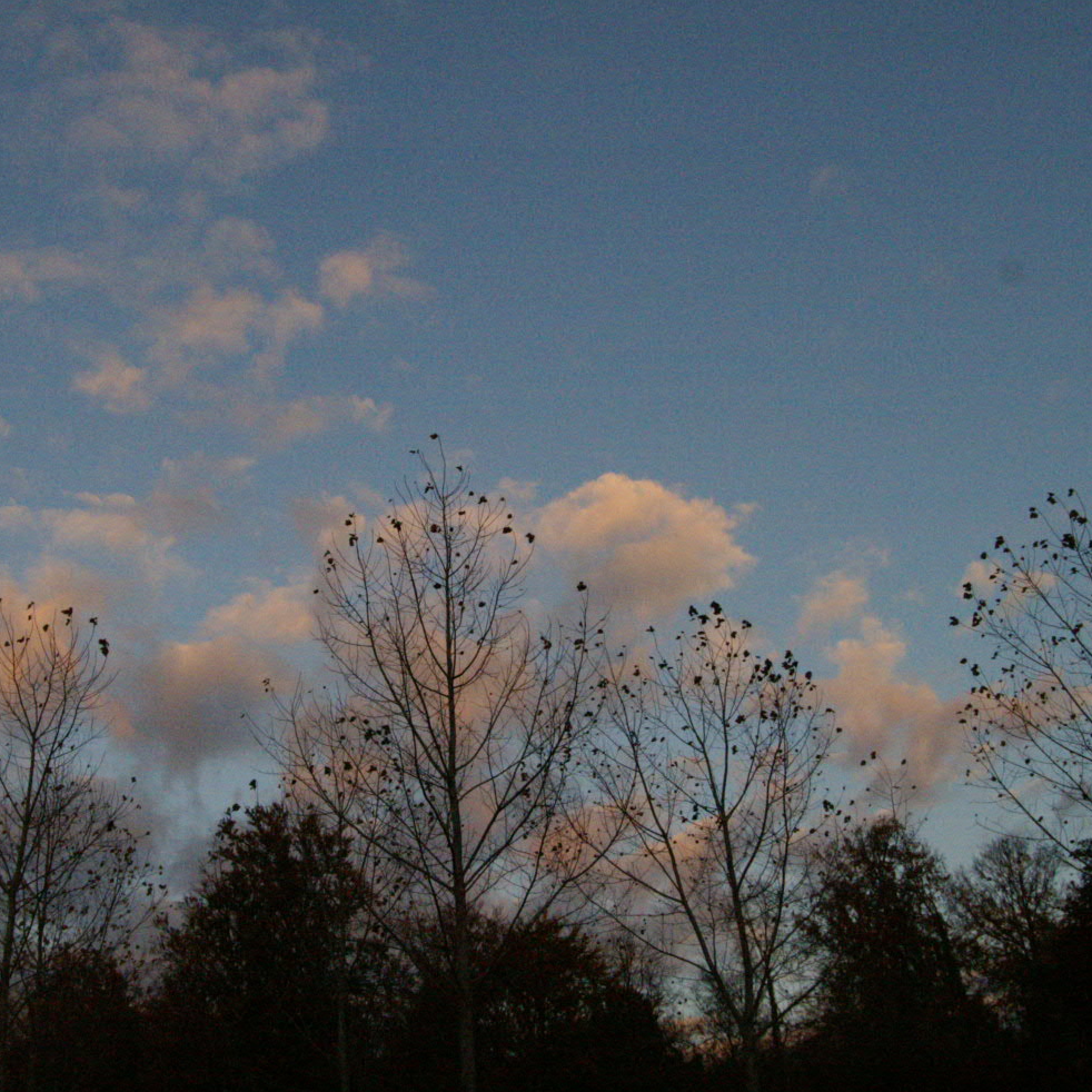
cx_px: 437
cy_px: 537
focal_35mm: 39
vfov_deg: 42.8
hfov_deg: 42.6
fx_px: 1392
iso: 3200
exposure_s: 1/1600
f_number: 10
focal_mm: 20
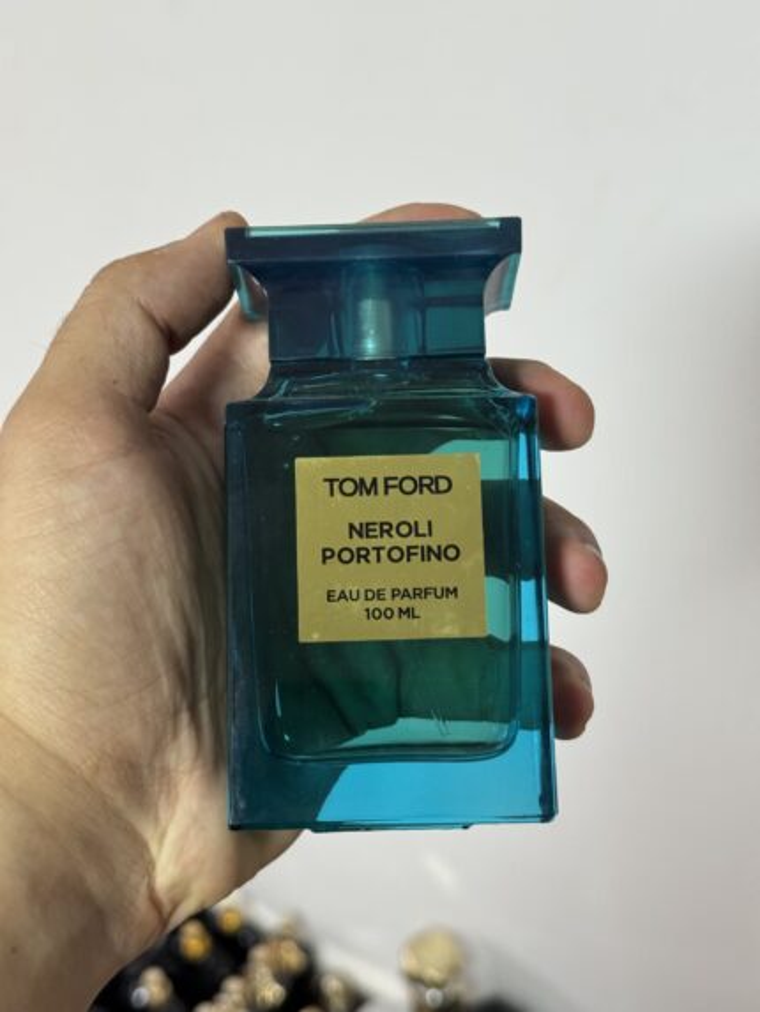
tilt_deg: -38.5
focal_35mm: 48
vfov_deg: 39.6
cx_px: 380
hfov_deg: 30.3
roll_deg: +5.6
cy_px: 506
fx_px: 1405
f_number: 1.78
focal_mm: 6.76
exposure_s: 1/50
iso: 100
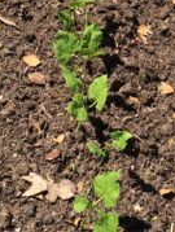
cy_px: -12
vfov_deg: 19.5
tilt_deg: -43.9
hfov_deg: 15.3
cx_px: 100
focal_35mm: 97
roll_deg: -21.5
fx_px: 652
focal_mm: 4.15
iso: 32
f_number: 2.2
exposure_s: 1/1368
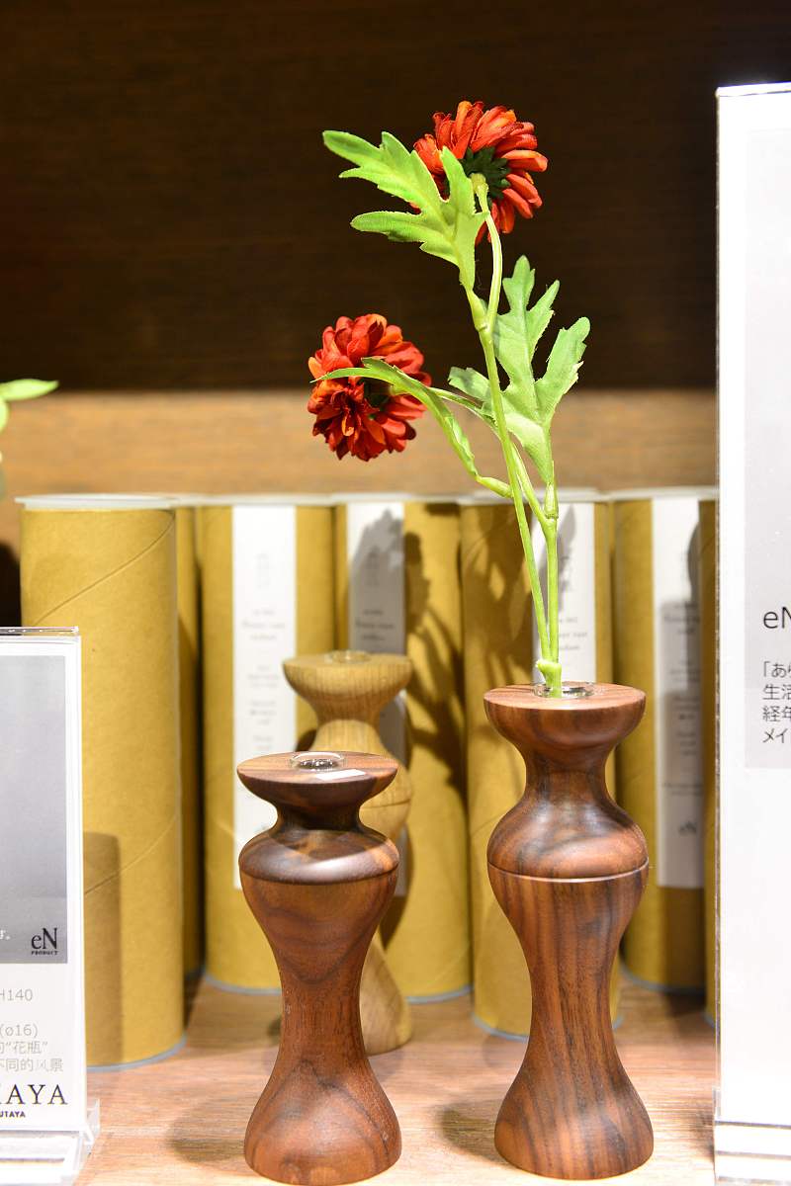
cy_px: 593
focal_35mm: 45
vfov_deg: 43.6
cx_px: 396
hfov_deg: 29.9
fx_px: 1483
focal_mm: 45
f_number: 4.5
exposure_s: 1/50
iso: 800
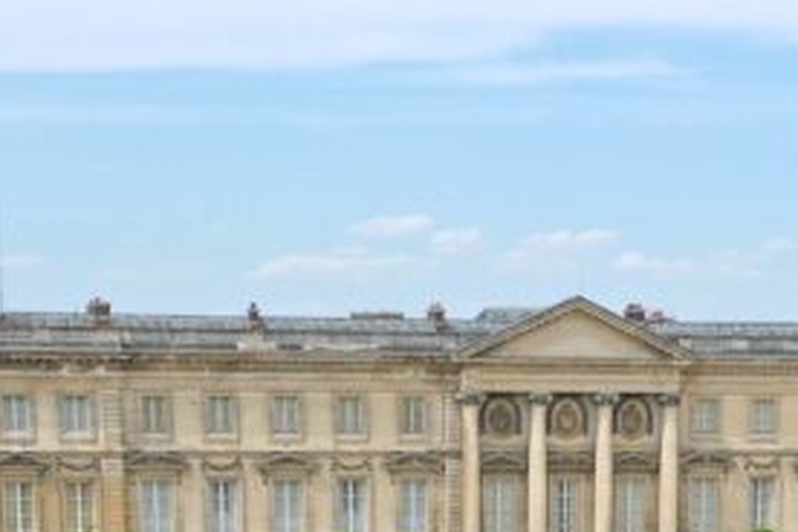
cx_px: 575
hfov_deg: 19.5
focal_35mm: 104
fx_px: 2305
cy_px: 974
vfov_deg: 12.1
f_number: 4
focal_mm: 10.26
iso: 100
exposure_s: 1/1600
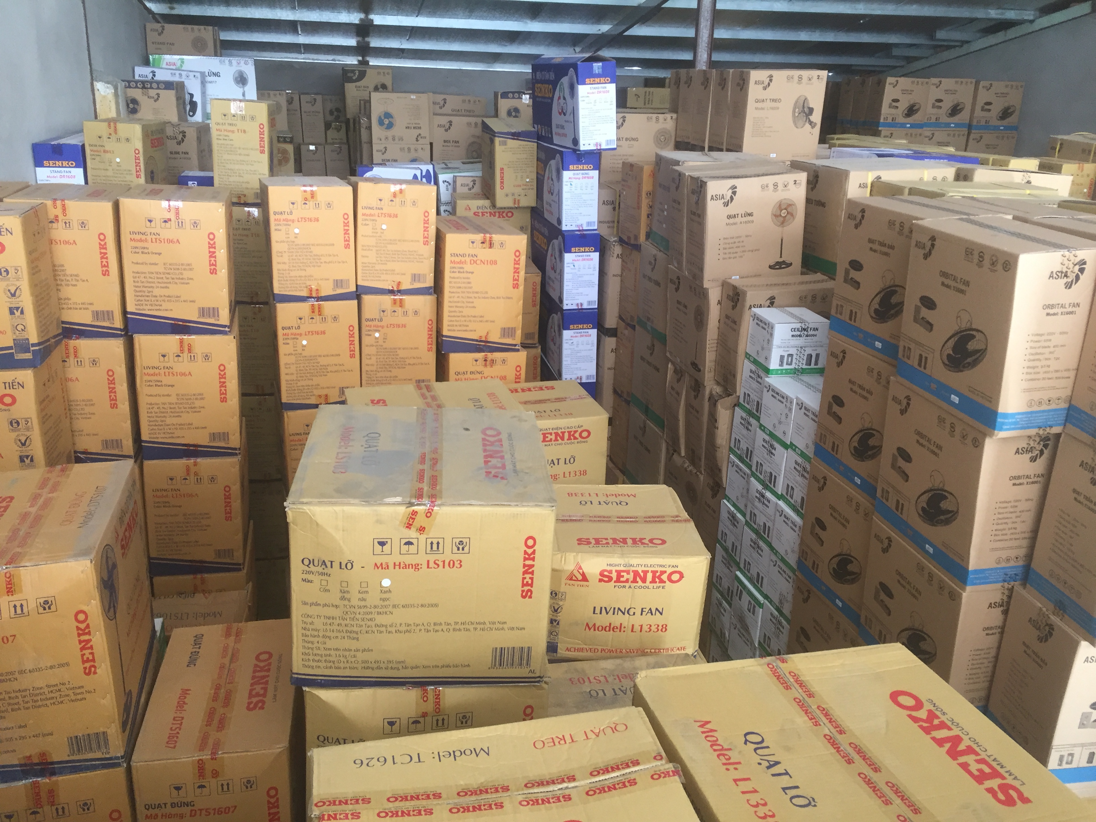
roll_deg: -3.1
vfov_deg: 48.2
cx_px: 548
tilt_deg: -19.7
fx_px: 918
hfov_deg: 61.7
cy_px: 411
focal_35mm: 29
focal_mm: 4.15
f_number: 2.2
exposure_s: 1/33
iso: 125
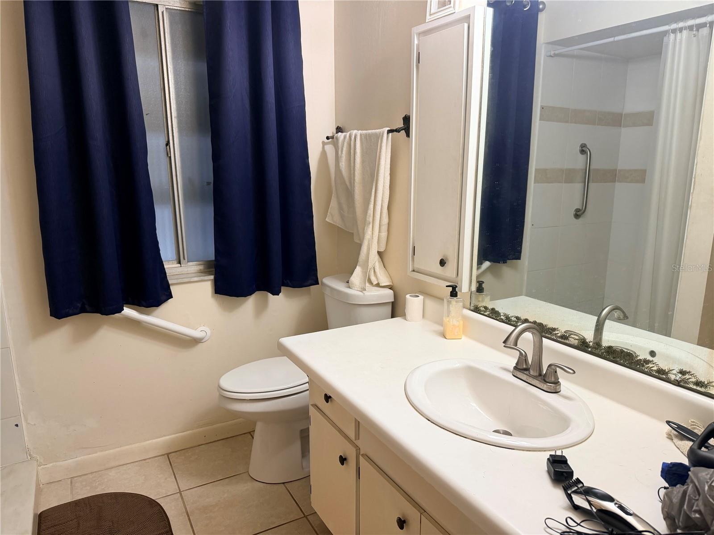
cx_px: 357
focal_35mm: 24
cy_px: 268
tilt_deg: -12.3
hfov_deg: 71.6
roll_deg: +0.3
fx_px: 495
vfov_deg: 56.8
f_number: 1.78
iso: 160
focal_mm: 6.76
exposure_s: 1/60
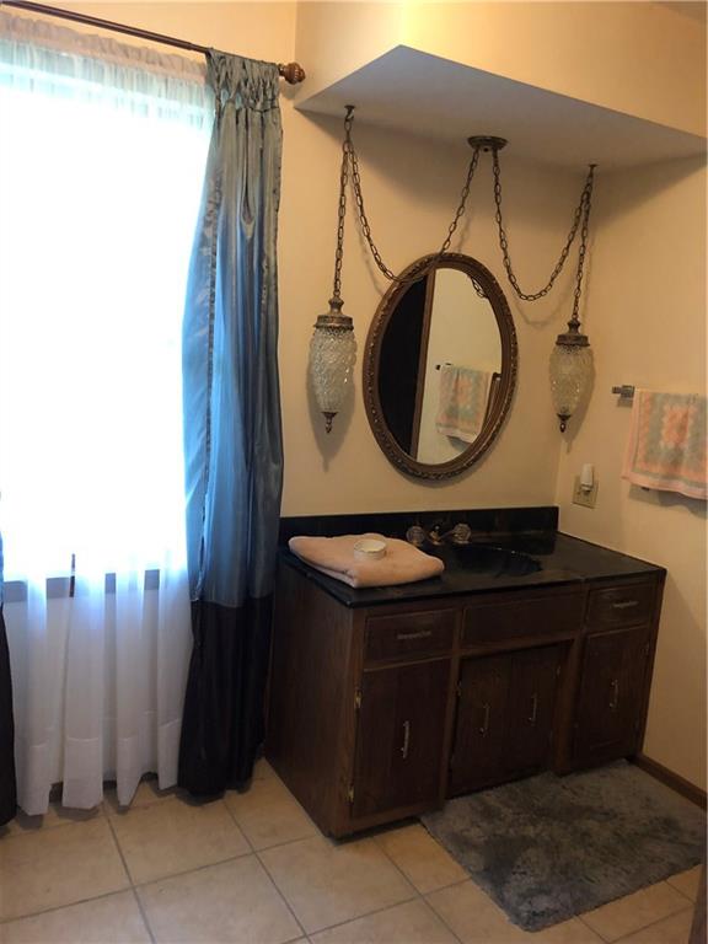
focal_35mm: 28
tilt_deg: -10.3
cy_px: 472
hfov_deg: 49.7
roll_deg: -4.6
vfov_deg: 63.4
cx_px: 354
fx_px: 764
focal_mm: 3.99
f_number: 1.8
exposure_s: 1/6
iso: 100
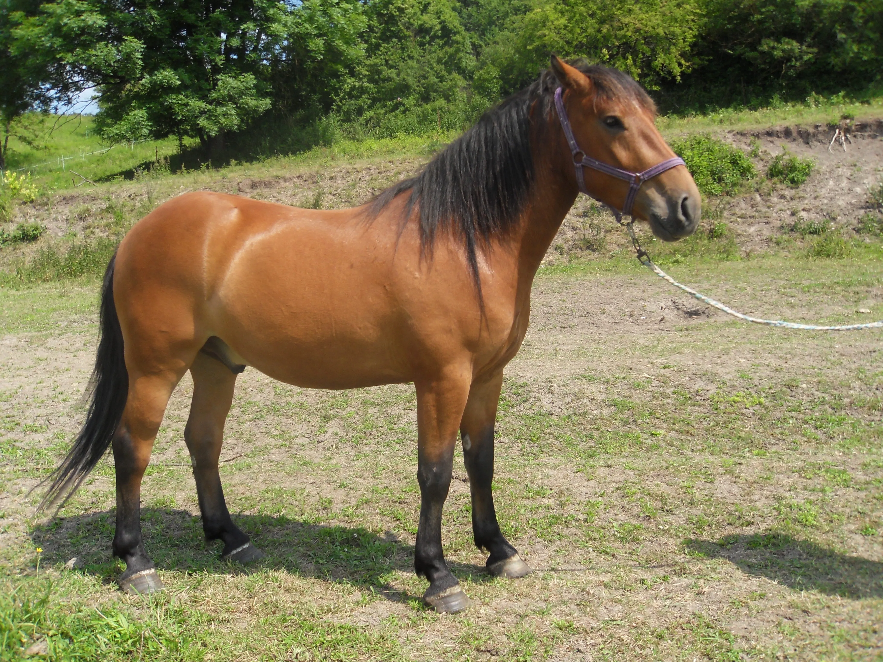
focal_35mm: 35
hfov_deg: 52.6
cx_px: 442
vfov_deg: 40.7
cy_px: 331
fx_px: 893
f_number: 8.2
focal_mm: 6.3
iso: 80
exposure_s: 1/125
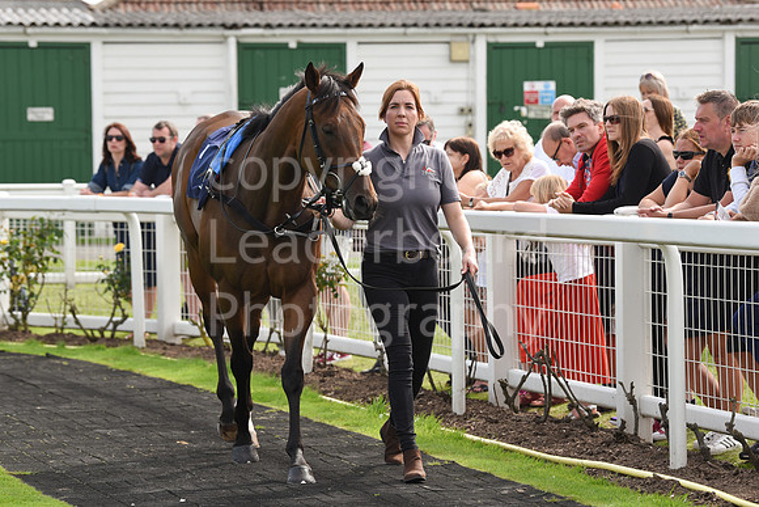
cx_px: 380
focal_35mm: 145
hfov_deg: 14.2
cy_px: 254
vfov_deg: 9.5
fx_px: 3058
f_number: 5.6
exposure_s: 1/1000
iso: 400
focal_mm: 145
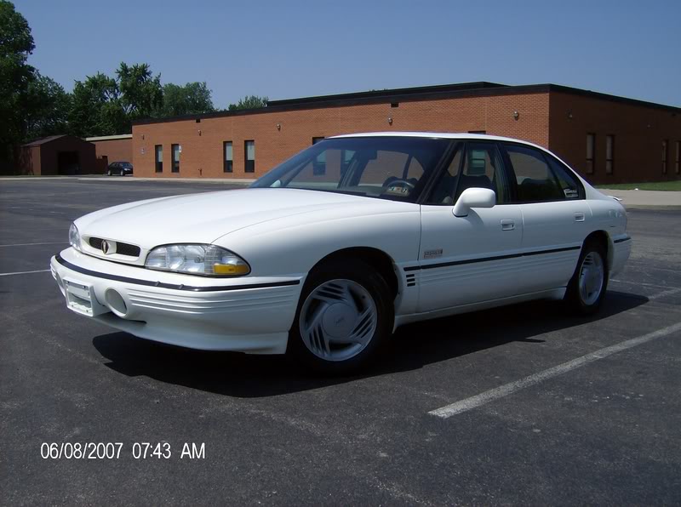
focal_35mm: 36
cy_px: 254
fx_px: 707
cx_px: 340
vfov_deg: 39.5
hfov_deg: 51.5
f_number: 4.7
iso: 100
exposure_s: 1/1397
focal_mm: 6
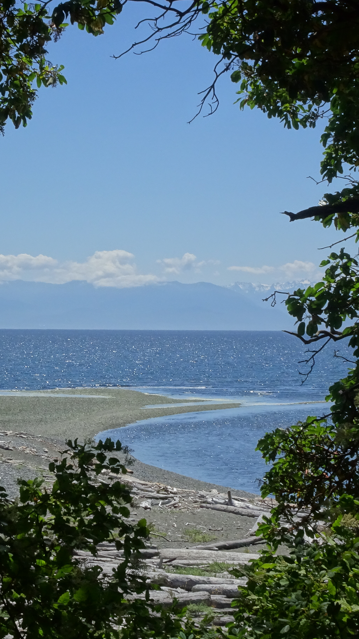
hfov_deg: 12.9
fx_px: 1591
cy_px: 318
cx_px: 122
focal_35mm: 94
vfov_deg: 22.7
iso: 80
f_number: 6.3
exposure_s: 1/400
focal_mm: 10.95
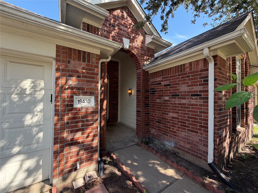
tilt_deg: +1.4
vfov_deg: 85.7
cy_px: 96
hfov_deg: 102.1
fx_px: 104
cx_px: 129
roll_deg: +0.1
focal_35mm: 14
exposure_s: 1/187
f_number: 2.2
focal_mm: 2.22
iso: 40
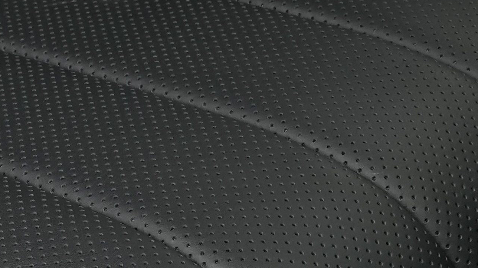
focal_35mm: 136
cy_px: 226
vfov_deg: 8.9
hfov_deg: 15.1
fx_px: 1723
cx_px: -138
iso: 1000
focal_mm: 18
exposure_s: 1/50
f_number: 7.1
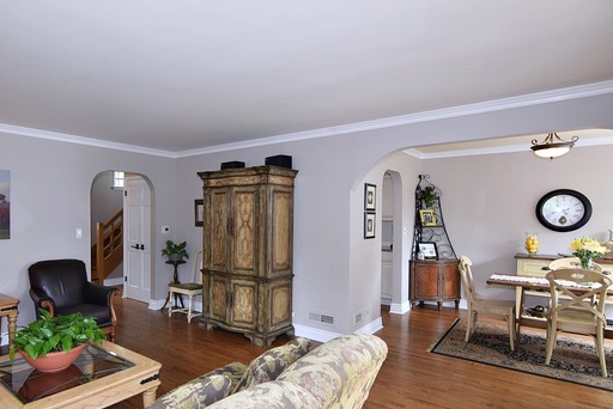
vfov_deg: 60.4
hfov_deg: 80.9
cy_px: 222
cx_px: 237
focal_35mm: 21
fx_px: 351
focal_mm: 11
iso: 800
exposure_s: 1/100
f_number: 5
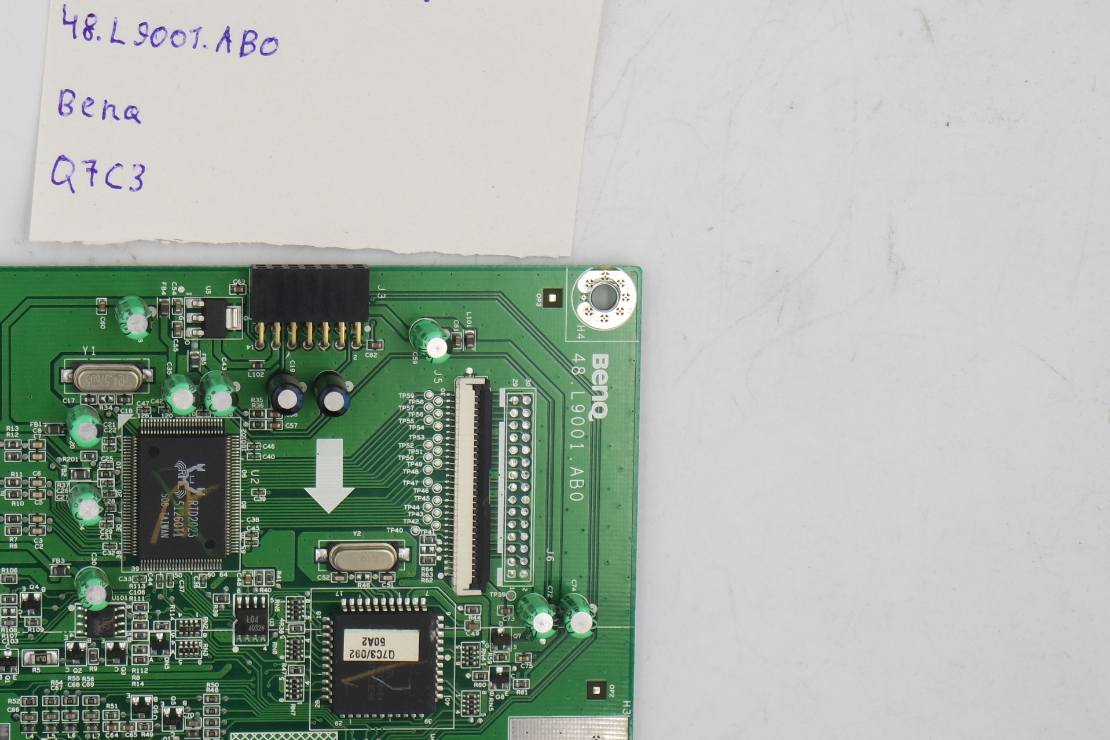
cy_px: 335
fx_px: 3206
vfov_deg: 13.2
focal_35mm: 104
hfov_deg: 19.5
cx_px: 314
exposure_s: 1/125
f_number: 5.6
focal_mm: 25
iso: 200
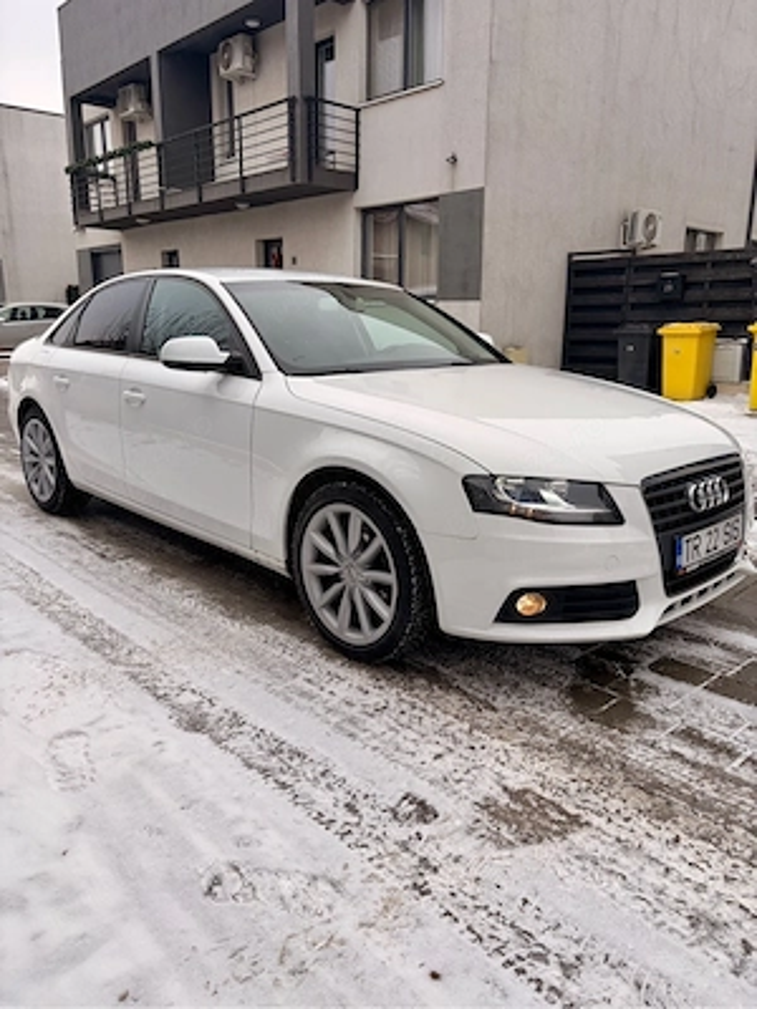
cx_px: 378
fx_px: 758
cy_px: 504
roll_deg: -0.9
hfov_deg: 53.1
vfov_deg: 67.3
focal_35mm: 26
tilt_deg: -13.6
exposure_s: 1/1751
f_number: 1.6
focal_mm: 5.96
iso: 50
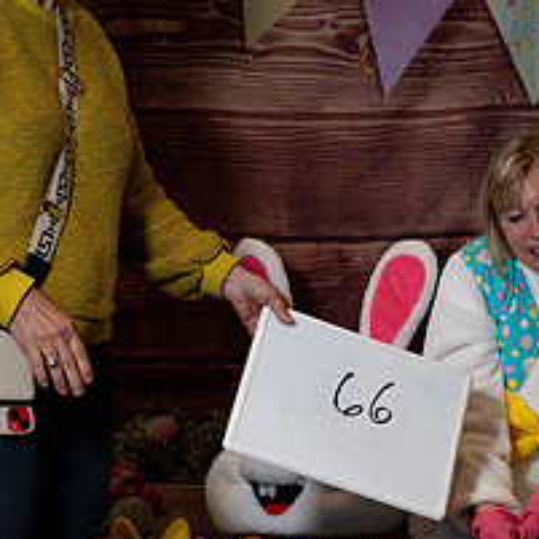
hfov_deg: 19.8
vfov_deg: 19.9
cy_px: 455
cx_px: 493
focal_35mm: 86
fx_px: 1515
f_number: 5
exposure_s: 1/500
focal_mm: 35
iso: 8000
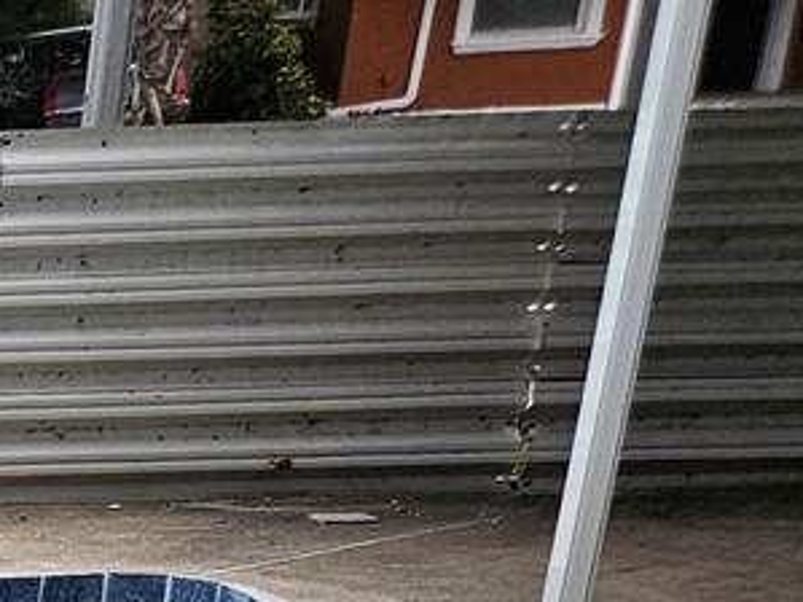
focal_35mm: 123
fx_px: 2852
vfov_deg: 10.7
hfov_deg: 12.8
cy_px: 1312
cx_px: -1037
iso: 40
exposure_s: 1/2000
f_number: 1.8
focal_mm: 5.4
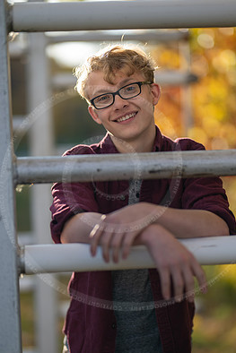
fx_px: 953
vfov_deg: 21.0
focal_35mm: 97
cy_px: 194
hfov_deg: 14.1
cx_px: 120
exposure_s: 1/2500
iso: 125
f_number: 1.2
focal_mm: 85
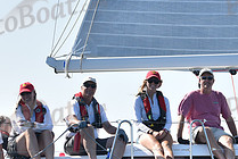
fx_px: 1284
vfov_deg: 7.1
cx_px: 166
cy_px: 166
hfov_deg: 10.6
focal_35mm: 194
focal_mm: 70
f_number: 4.5
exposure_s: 1/1600
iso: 250
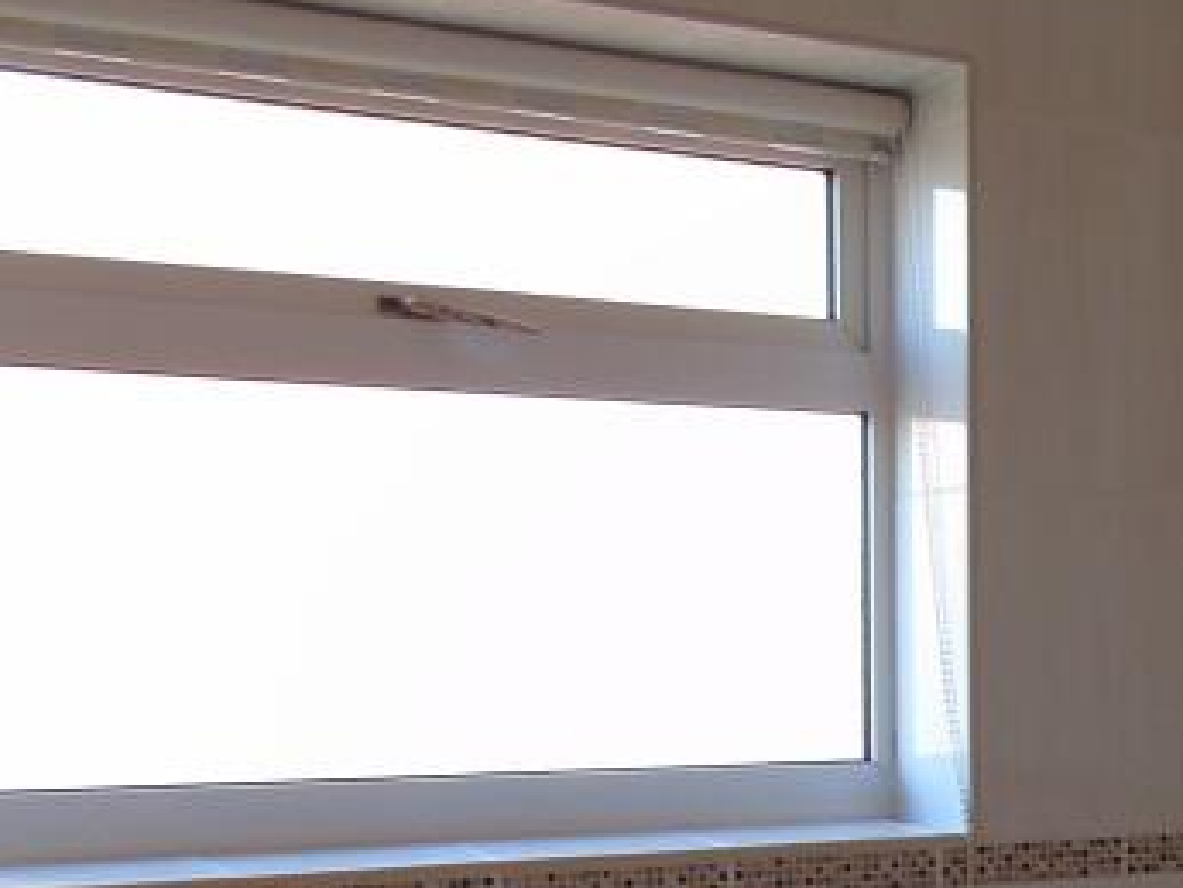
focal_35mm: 58
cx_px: 1125
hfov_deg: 31.2
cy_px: 991
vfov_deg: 23.6
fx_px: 1983
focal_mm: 4.4
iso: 100
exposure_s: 1/30
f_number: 3.4
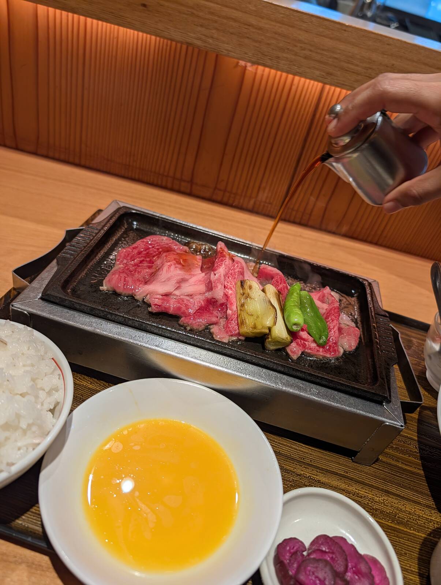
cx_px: 220
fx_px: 407
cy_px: 292
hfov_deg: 56.9
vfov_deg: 71.5
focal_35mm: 24
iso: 20
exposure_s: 1/146
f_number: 1.68
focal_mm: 6.9
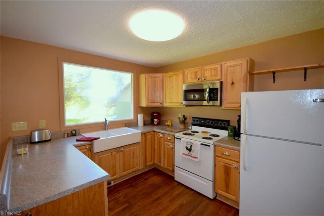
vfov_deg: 77.3
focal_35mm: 15
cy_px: 108
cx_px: 162
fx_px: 135
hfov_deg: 100.4
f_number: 5.6
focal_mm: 10
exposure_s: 1/125
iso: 640
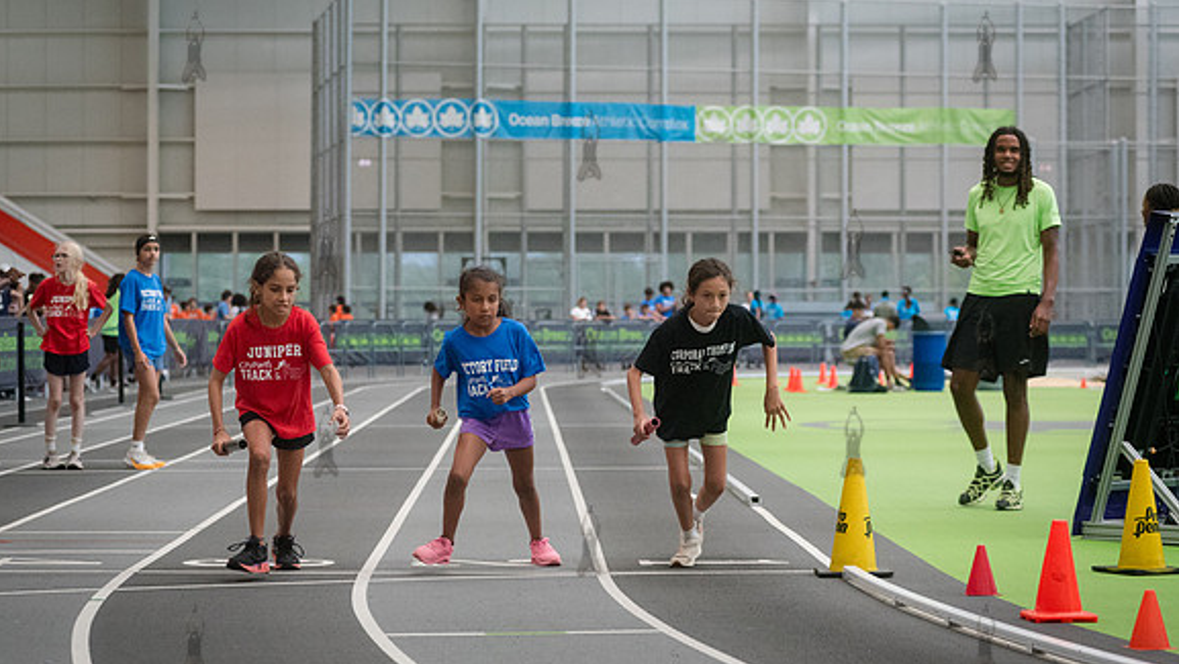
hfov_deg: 20.7
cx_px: 509
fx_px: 3221
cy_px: 358
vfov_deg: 11.8
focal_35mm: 103
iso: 6400
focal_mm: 86
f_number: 4
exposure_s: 1/1000
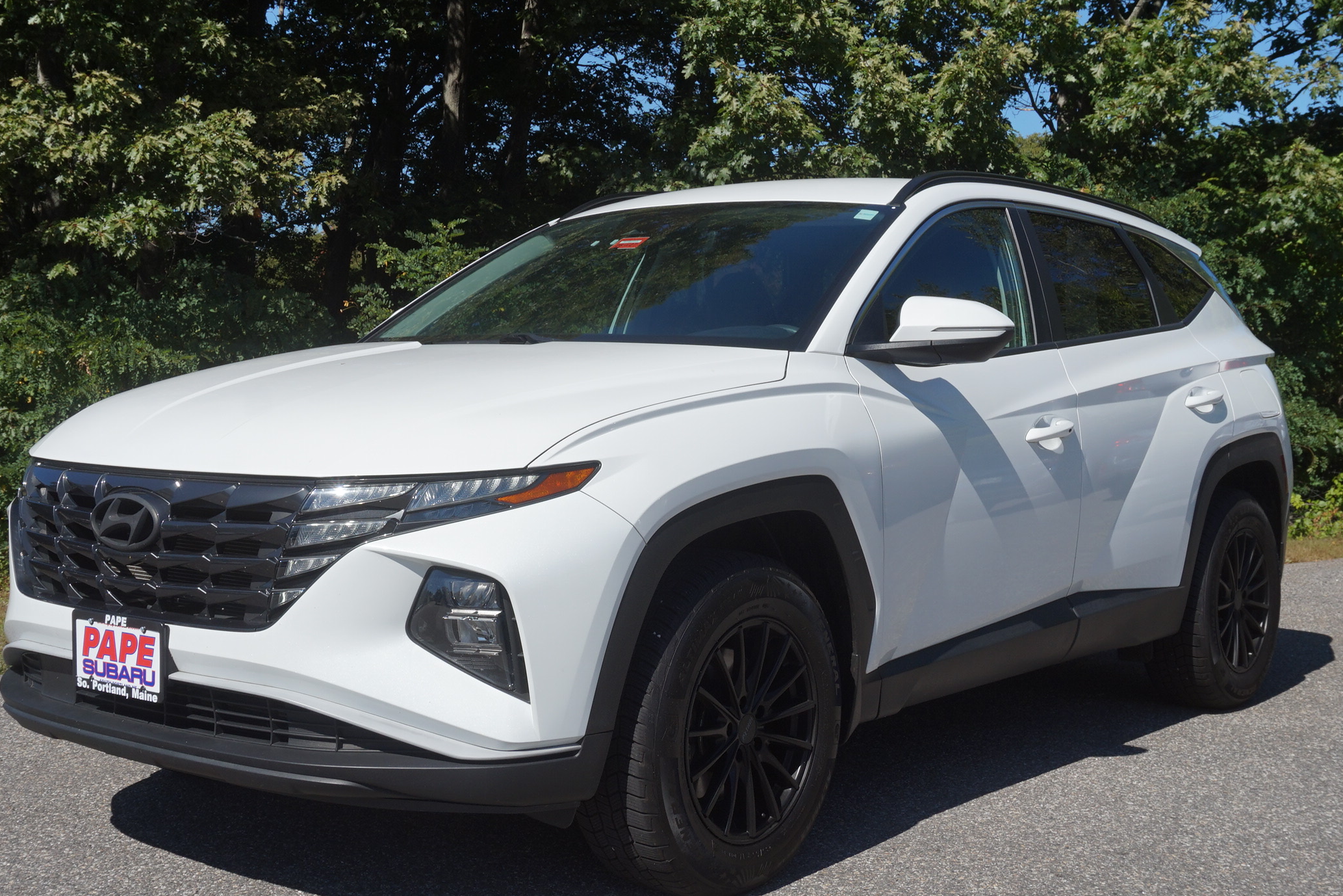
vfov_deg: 29.4
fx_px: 1703
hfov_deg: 43.0
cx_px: 647
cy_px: 475
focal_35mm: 46
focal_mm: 23
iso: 100
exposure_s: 1/250
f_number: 9
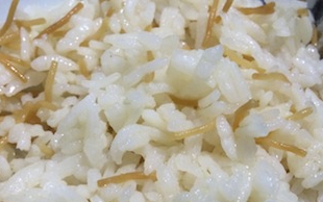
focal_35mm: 41
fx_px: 361
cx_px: 172
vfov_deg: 31.0
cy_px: 140
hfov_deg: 48.2
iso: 320
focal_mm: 4.12
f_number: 2.2
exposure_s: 1/33
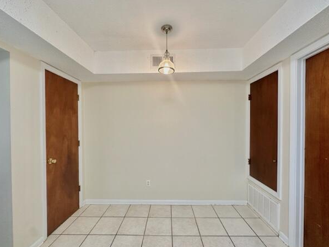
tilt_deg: -0.5
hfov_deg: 98.2
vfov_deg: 81.7
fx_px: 143
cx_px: 165
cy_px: 128
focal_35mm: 15
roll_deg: -0.1
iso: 160
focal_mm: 2.22
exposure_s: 1/120
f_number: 2.2
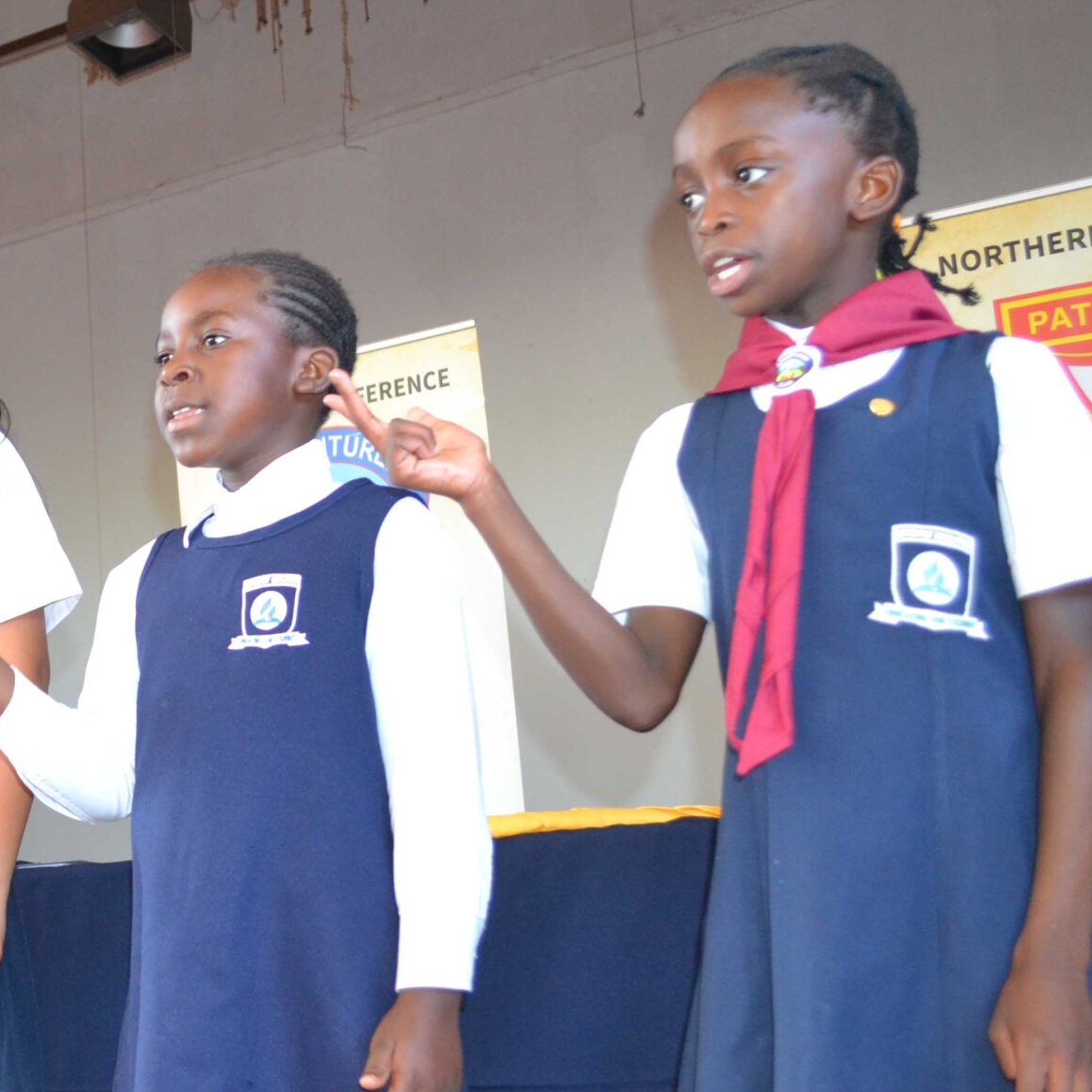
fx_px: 1999
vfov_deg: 30.5
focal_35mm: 56
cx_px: -81
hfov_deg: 28.1
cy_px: 604
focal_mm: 20
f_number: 3.8
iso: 1250
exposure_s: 1/60
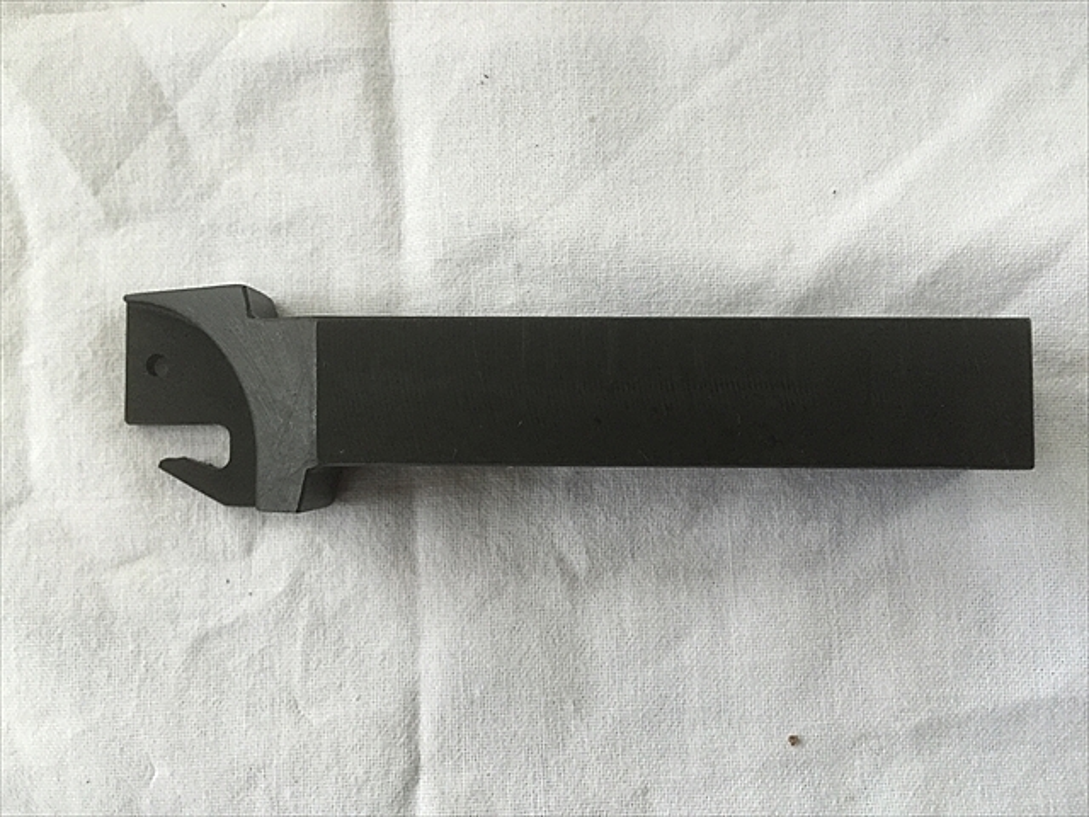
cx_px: 544
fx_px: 912
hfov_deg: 61.7
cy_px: 408
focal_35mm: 29
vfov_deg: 48.2
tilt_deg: -86.7
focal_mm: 4.15
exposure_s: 1/30
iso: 50
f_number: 2.2
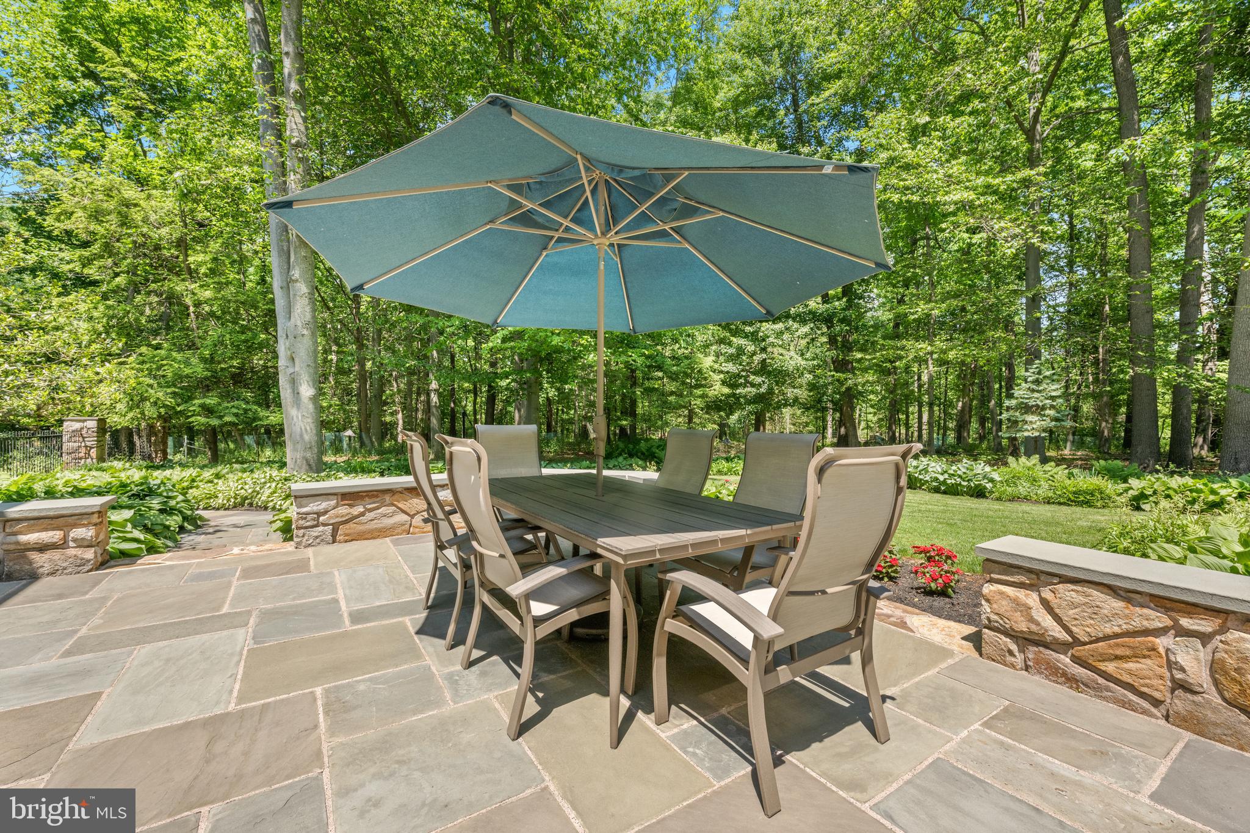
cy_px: 416
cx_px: 625
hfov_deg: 104.3
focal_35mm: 14
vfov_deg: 81.2
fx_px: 486
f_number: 9
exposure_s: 1/80
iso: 400
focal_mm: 14
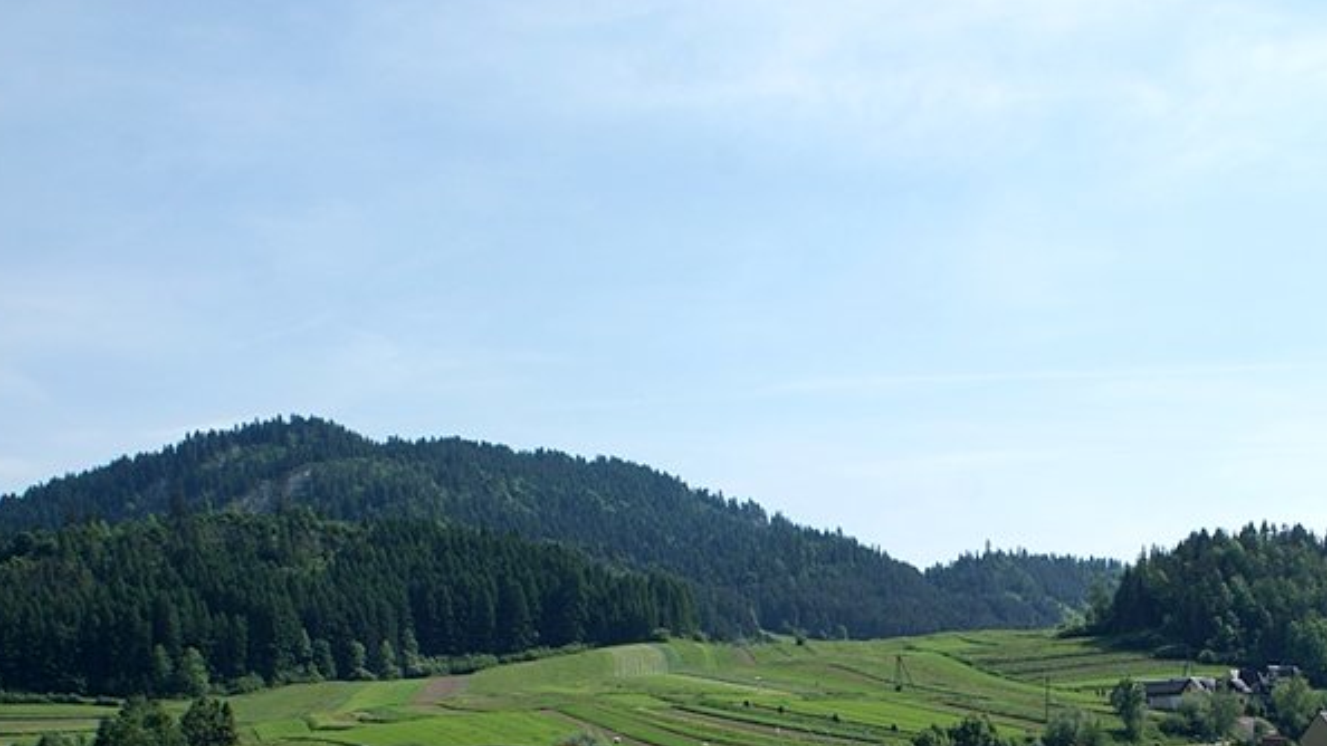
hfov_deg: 33.4
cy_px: 650
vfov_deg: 19.1
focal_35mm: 62
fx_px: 2181
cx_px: 938
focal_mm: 26
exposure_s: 1/250
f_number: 9
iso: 100
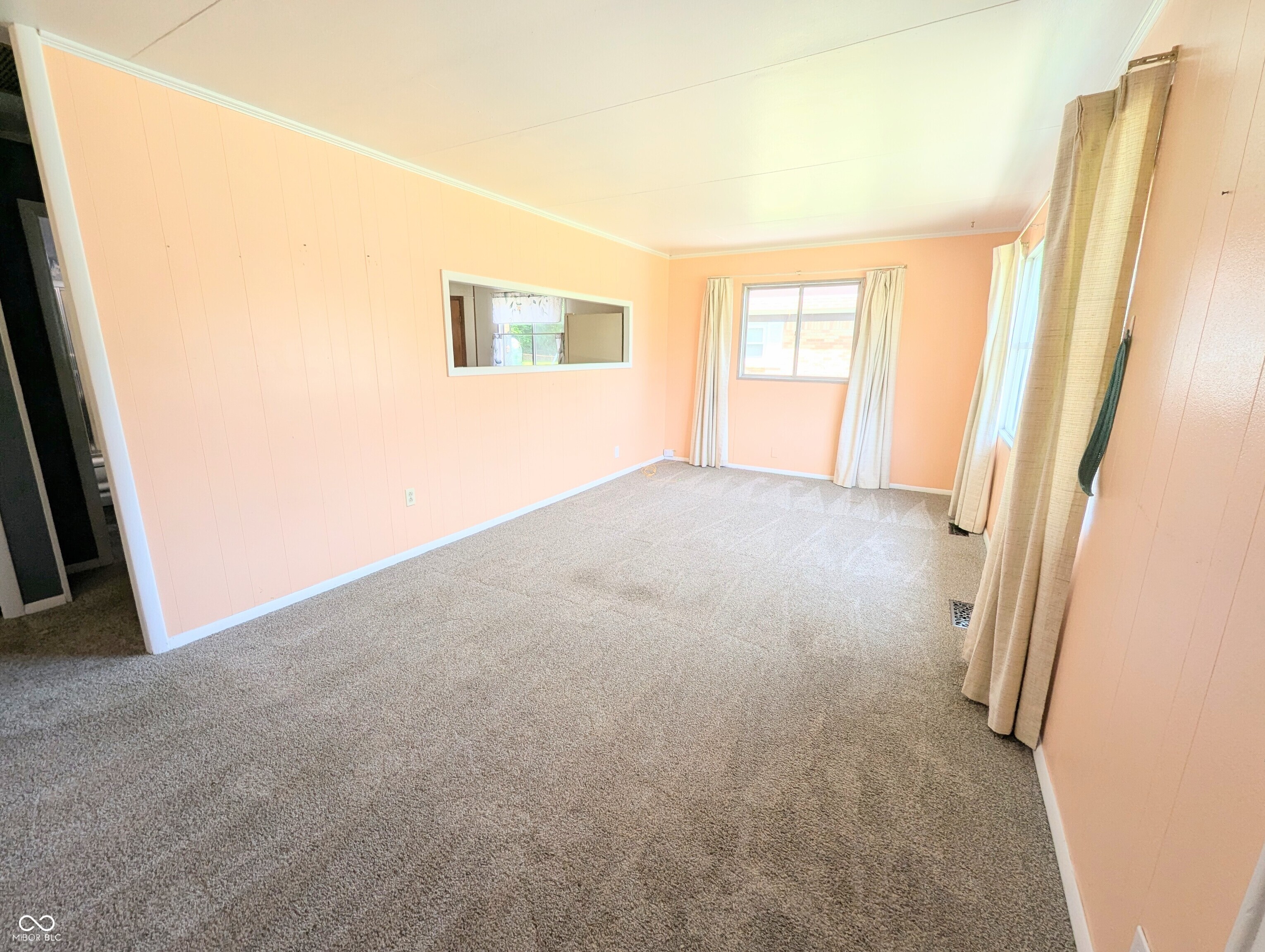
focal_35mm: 13
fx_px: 476
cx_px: 632
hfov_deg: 106.1
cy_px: 476
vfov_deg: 90.1
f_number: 2.2
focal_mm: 1.95
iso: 44
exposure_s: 1/131
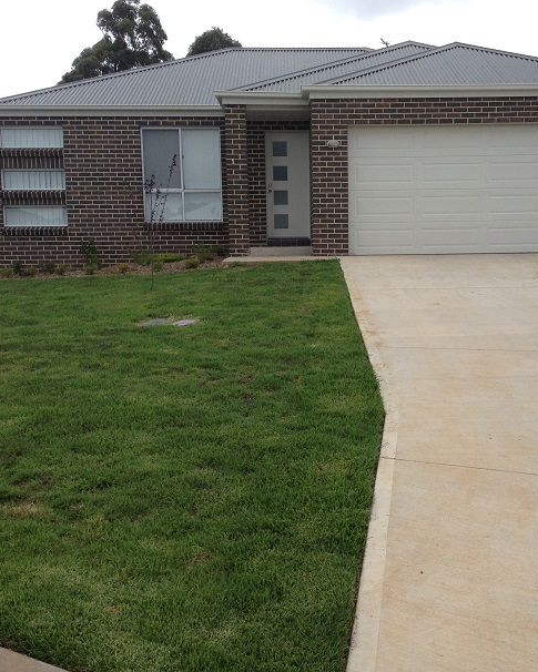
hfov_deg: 32.6
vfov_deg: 40.3
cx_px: 336
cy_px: 337
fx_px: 915
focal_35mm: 46
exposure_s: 1/593
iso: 50
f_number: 2.4
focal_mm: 4.28
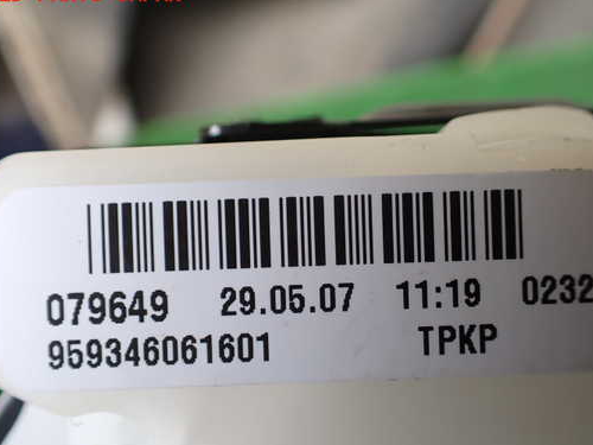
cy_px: 246
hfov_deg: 51.3
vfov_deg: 39.6
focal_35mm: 36
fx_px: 617
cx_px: 321
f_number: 2.3
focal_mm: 5.4
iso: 125
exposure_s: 1/125
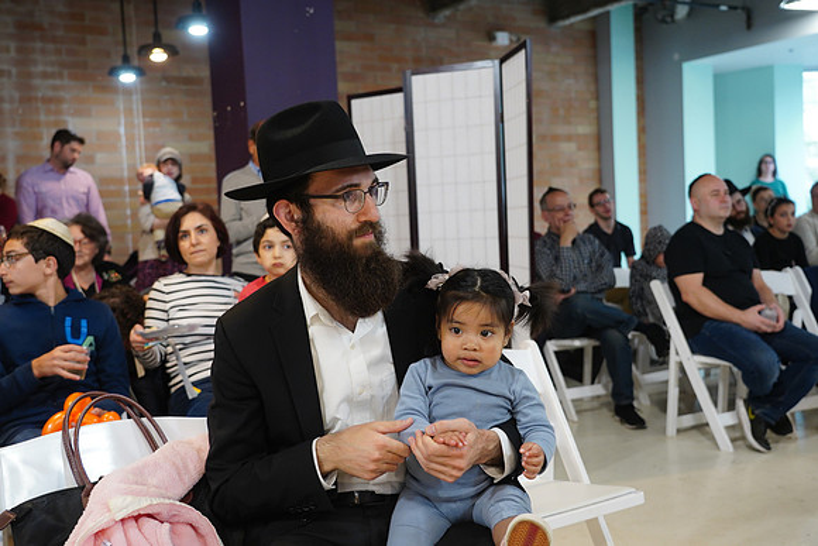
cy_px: 273
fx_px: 886
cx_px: 409
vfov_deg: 34.2
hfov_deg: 49.5
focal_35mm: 39
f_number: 4.5
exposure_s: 1/100
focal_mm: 39
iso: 2000
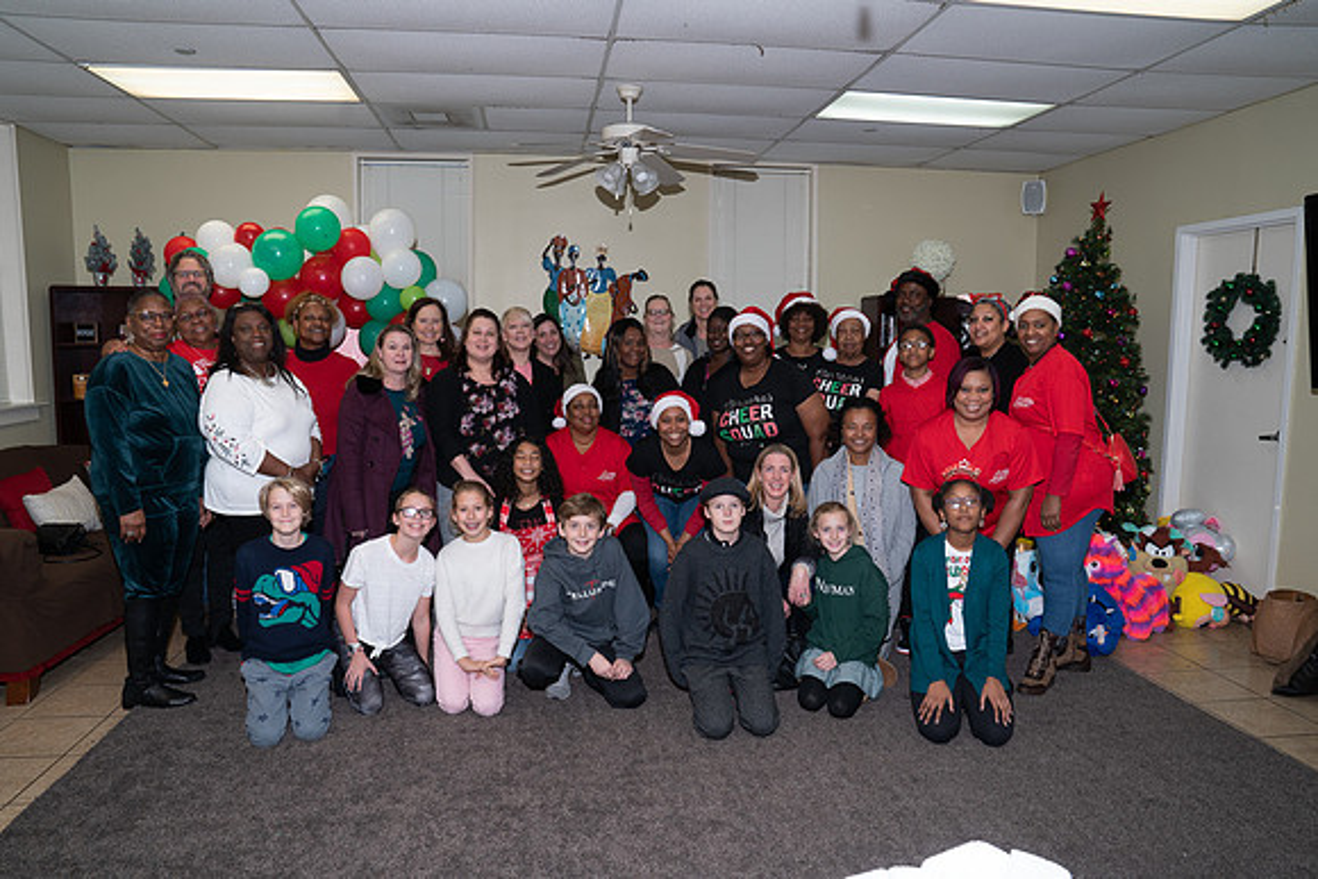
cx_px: 659
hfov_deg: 73.7
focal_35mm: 24
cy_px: 440
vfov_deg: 53.2
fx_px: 879
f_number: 7.1
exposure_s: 1/80
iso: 400
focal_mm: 24
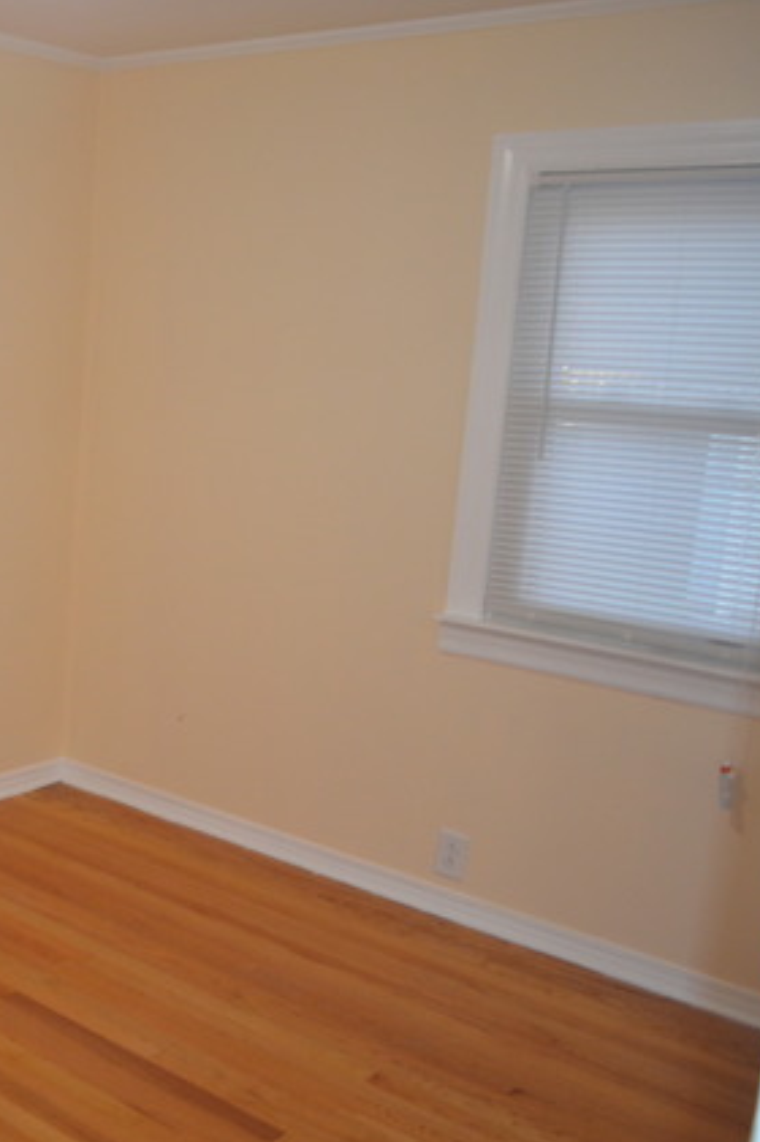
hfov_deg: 29.4
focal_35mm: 41
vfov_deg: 47.4
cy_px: 572
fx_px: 1300
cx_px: -73
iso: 1000
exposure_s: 1/60
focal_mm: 18
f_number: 3.5
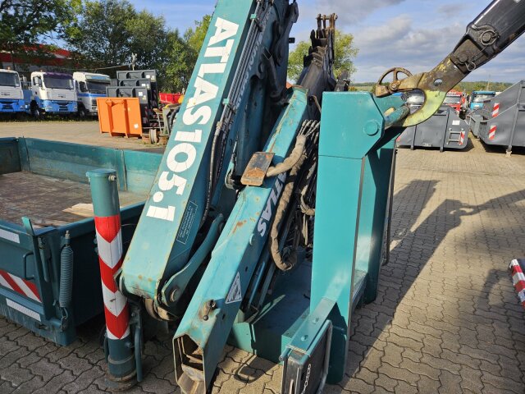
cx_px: 262
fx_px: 349
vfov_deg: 58.9
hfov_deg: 73.9
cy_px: 197
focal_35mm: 23
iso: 25
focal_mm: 5.4
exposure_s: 1/1343
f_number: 1.8
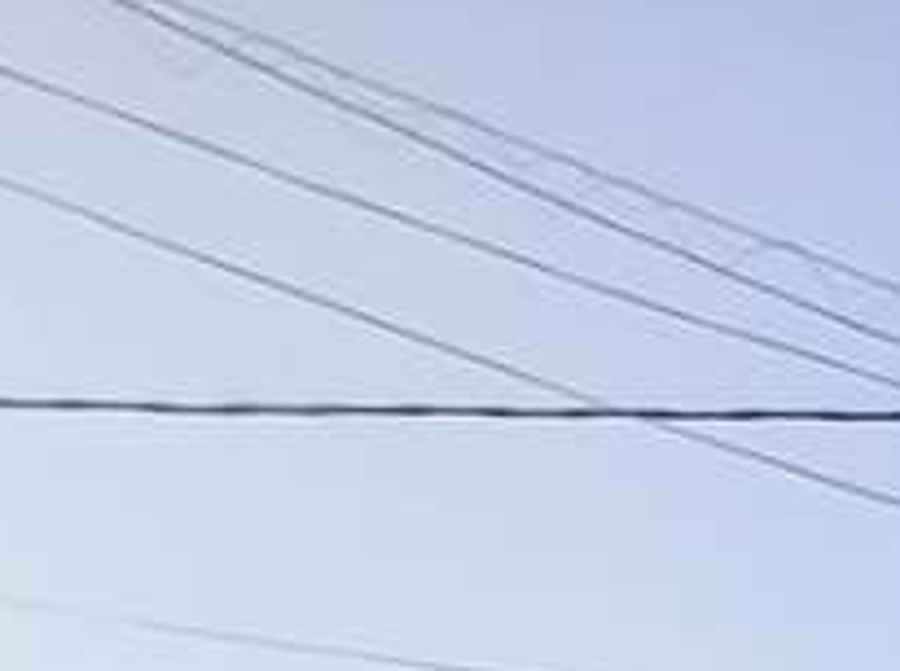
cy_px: 2388
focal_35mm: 110
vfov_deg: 8.9
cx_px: 2217
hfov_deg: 13.1
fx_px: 2855
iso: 50
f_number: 2.2
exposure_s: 1/107
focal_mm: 1.67
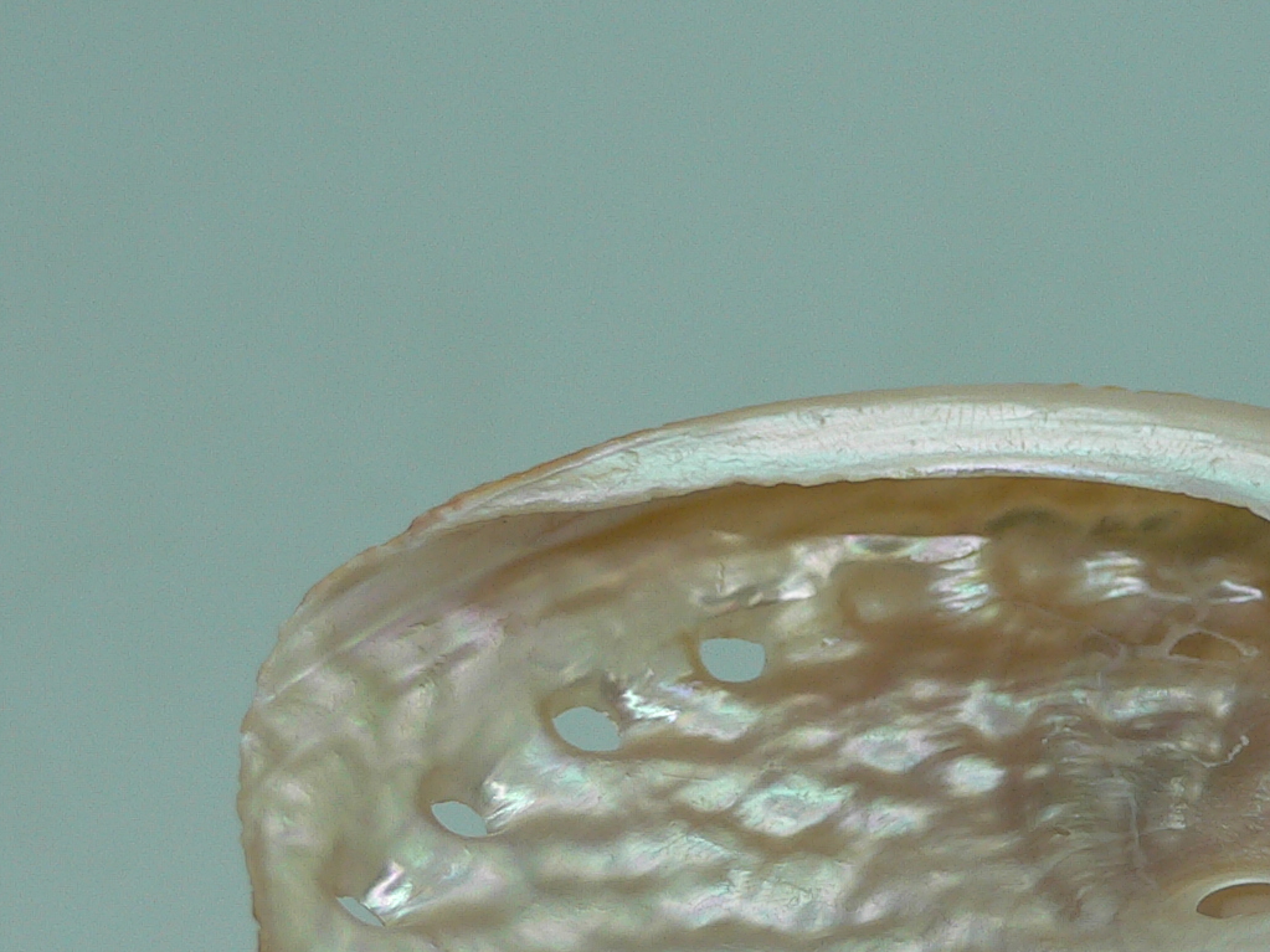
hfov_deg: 27.8
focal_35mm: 69
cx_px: 942
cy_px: 869
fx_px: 2531
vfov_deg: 20.8
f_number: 2.8
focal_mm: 4.6
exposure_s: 1/60
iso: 80
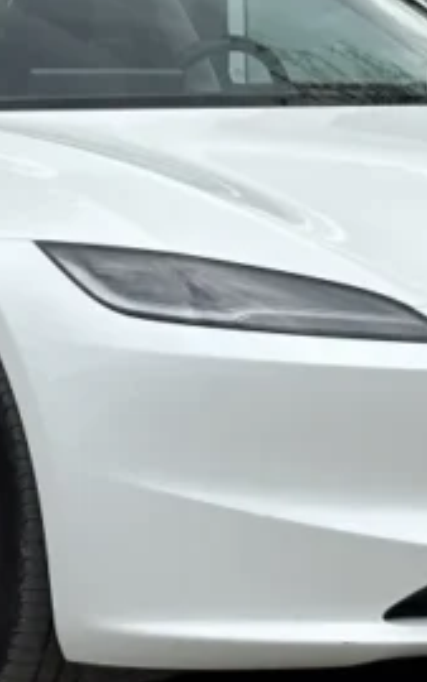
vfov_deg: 13.2
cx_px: 149
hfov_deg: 8.4
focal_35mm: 157
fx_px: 2920
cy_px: 68
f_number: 1.6
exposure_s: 1/3448
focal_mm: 5.96
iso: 40
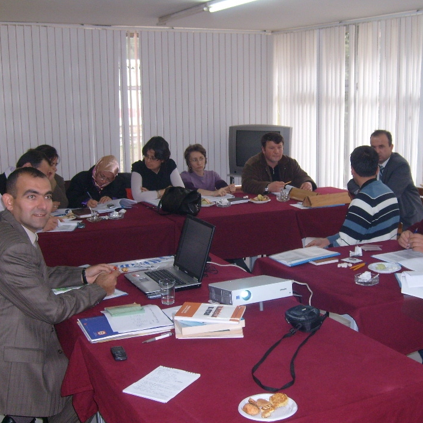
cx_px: 263
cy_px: 227
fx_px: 622
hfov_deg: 37.3
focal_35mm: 45
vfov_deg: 37.5
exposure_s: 1/45
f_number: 2.8
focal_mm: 5.8
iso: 120
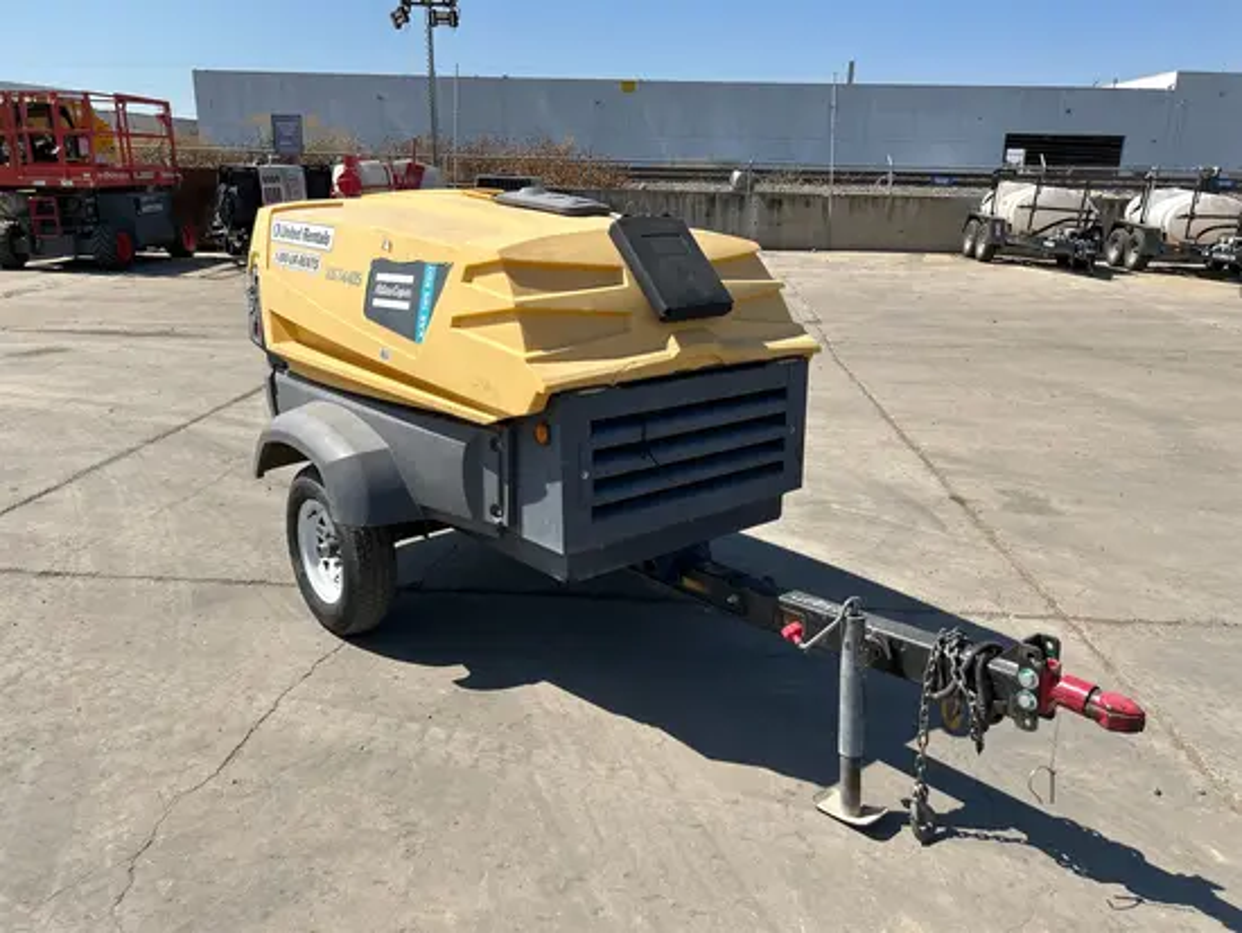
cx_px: 621
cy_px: 466
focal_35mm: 26
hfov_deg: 67.3
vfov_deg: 53.1
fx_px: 933
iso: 50
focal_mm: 5.7
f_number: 1.5
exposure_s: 1/4831
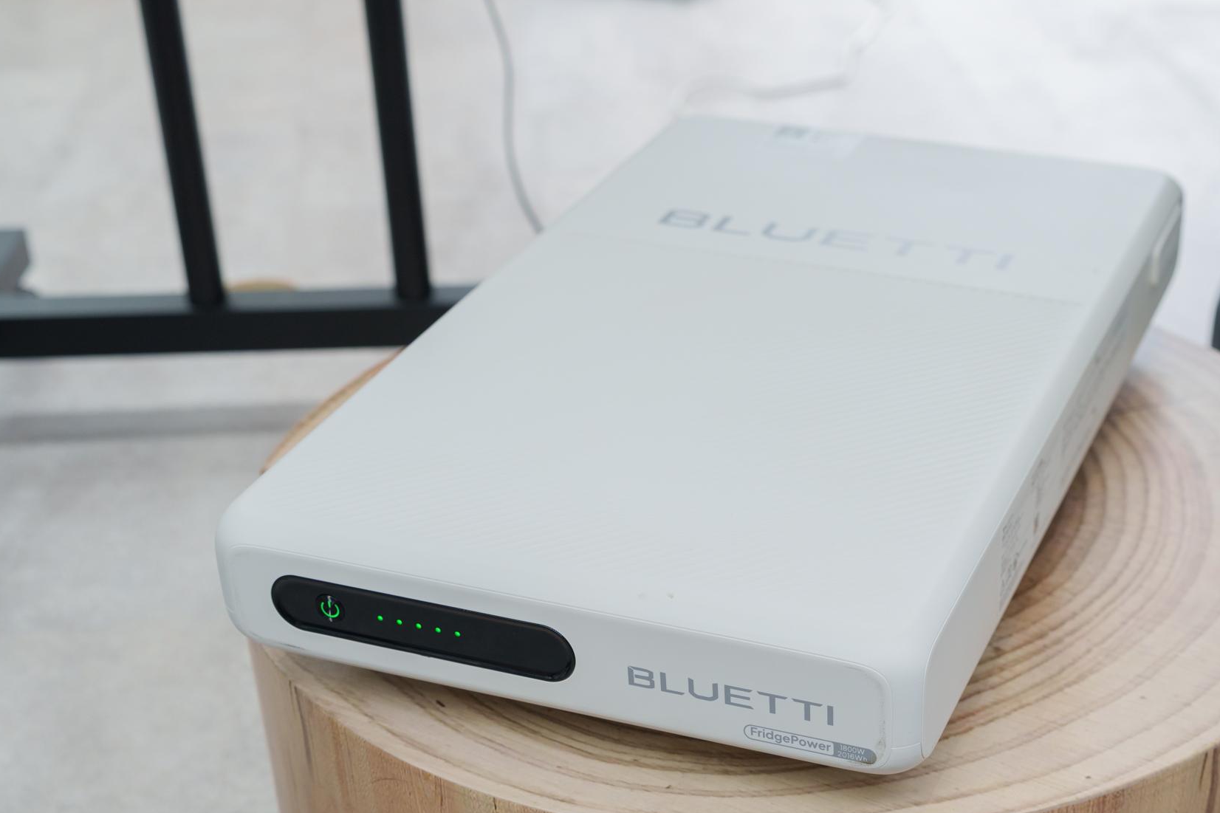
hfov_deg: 32.1
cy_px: 612
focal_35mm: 62
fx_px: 2101
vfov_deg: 21.7
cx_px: 832
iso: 400
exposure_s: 1/100
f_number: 4
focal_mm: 40
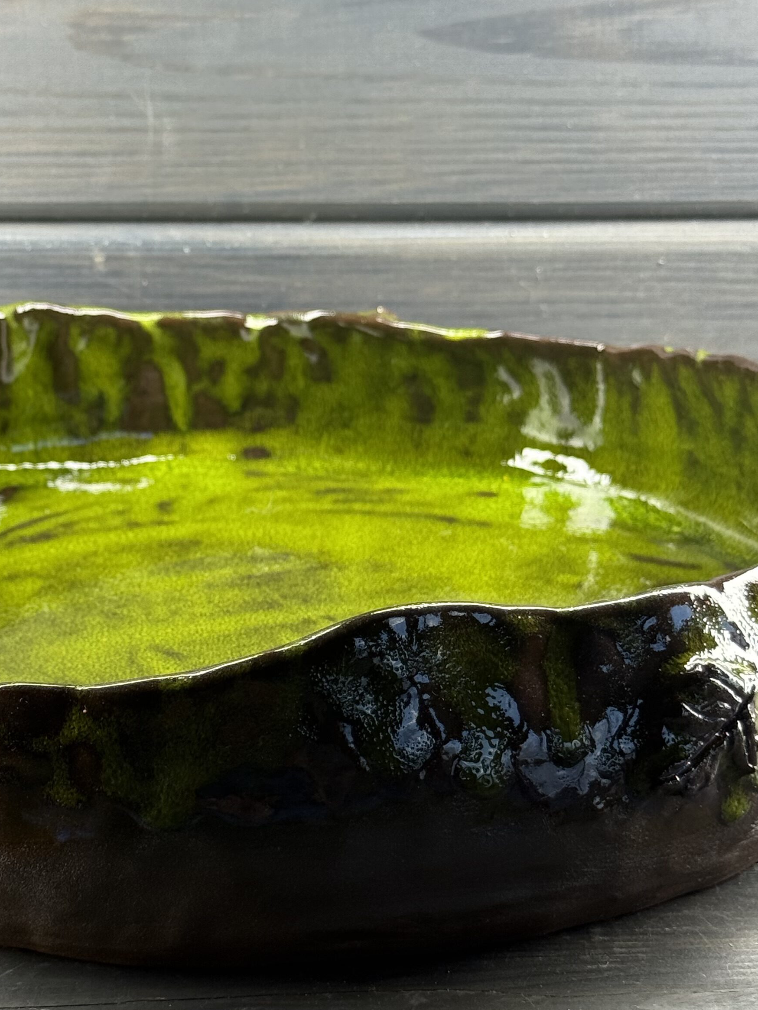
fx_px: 2423
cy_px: 593
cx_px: 254
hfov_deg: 17.7
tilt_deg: -17.1
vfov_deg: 23.5
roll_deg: +0.7
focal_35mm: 83
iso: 50
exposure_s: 1/228
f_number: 1.78
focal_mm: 6.76
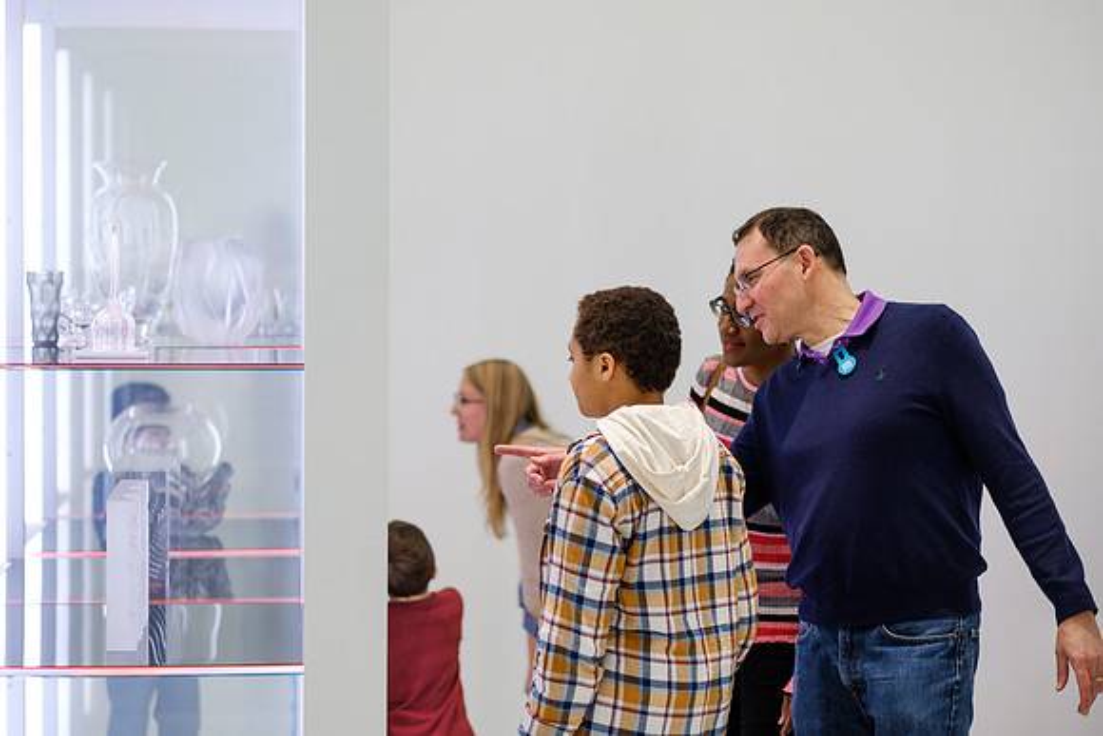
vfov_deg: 16.2
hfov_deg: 24.0
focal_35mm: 85
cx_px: 548
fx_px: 2593
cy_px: 366
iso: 200
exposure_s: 1/105
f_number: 1.6
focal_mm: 56
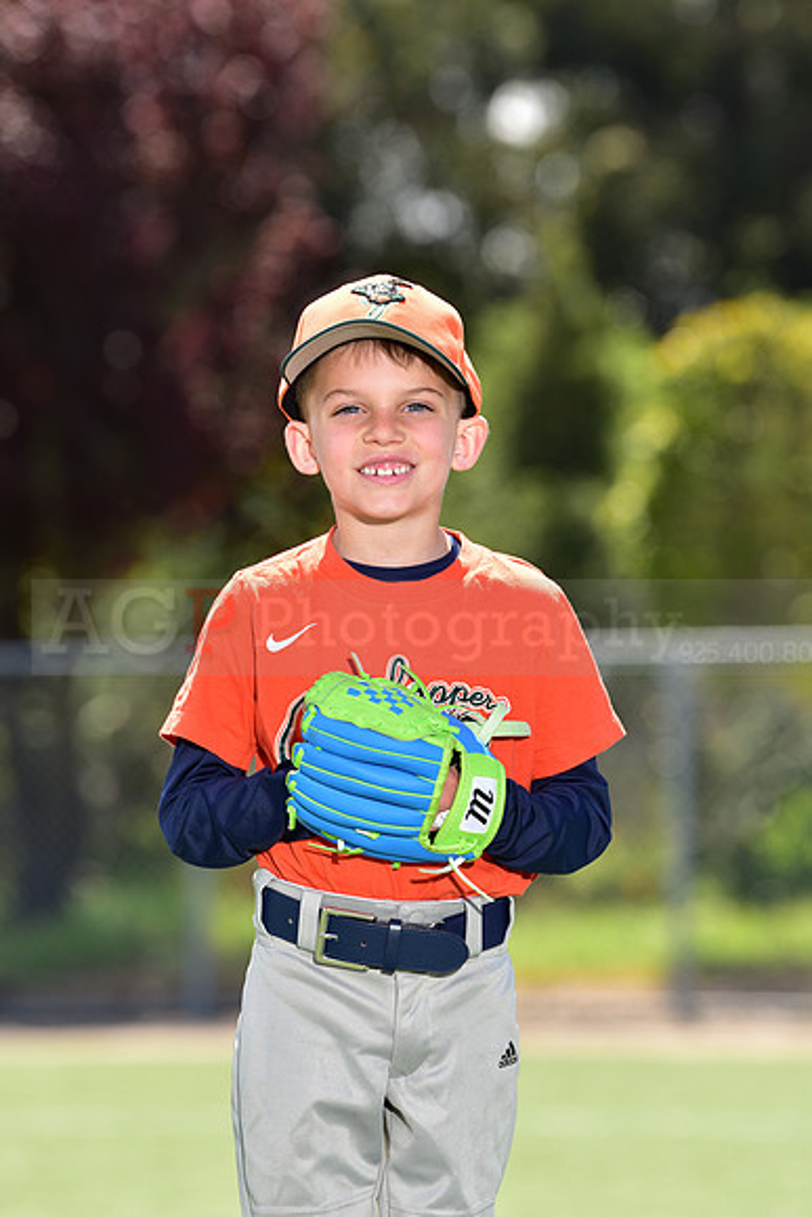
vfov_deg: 10.3
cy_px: 608
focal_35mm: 200
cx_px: 406
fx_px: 6762
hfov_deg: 6.9
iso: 80
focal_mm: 200
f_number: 5
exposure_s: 1/250
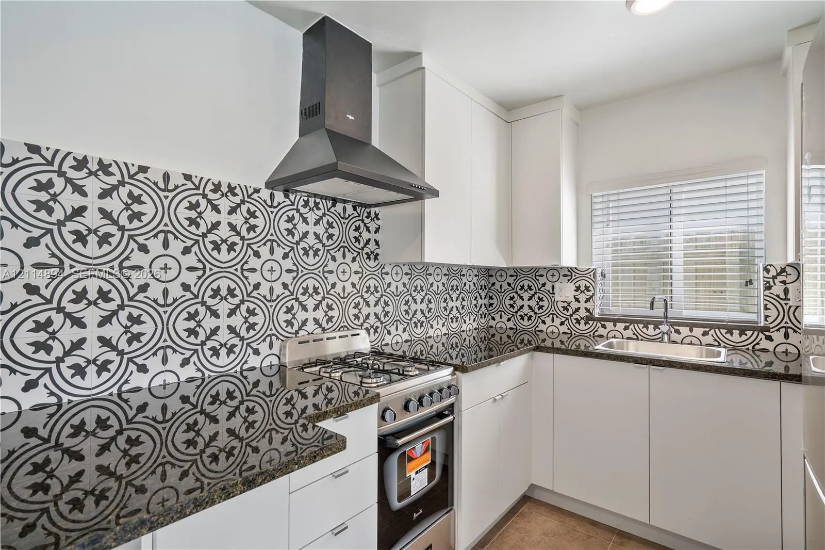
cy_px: 275
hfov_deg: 93.3
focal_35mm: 17
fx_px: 389
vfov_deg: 70.4
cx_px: 412
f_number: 7.1
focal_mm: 17
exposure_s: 1/13
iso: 100
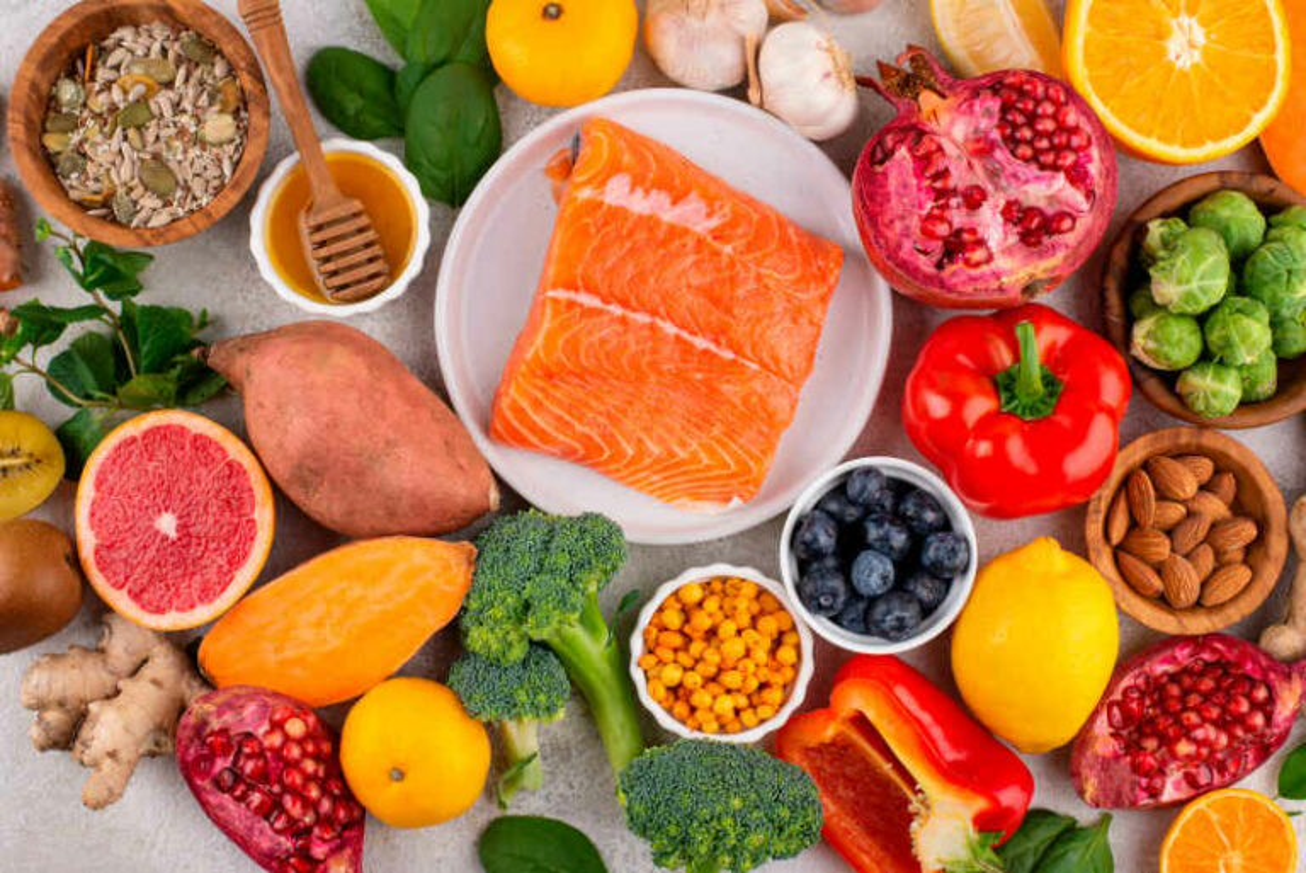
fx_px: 1815
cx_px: 653
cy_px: 436
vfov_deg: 27.0
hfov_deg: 39.6
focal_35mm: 50
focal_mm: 50
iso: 100
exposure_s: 1/100
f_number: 8
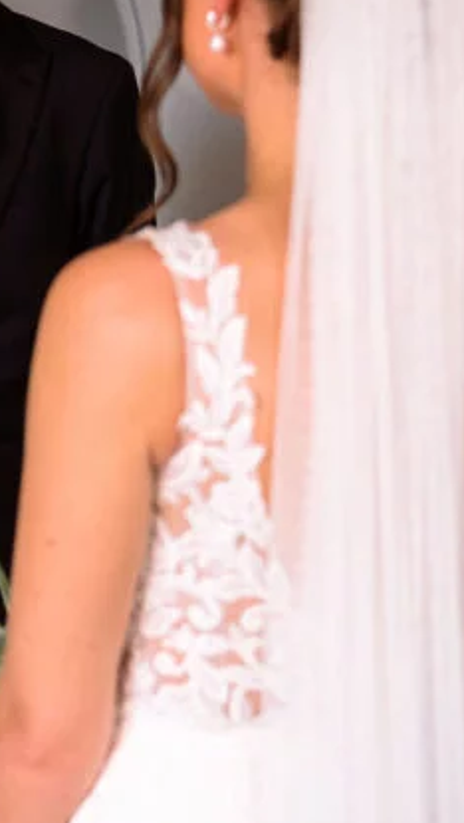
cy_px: 313
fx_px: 2445
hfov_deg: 10.0
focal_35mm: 112
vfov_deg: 19.1
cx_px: -484
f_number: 2.8
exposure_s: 1/200
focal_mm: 37
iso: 640
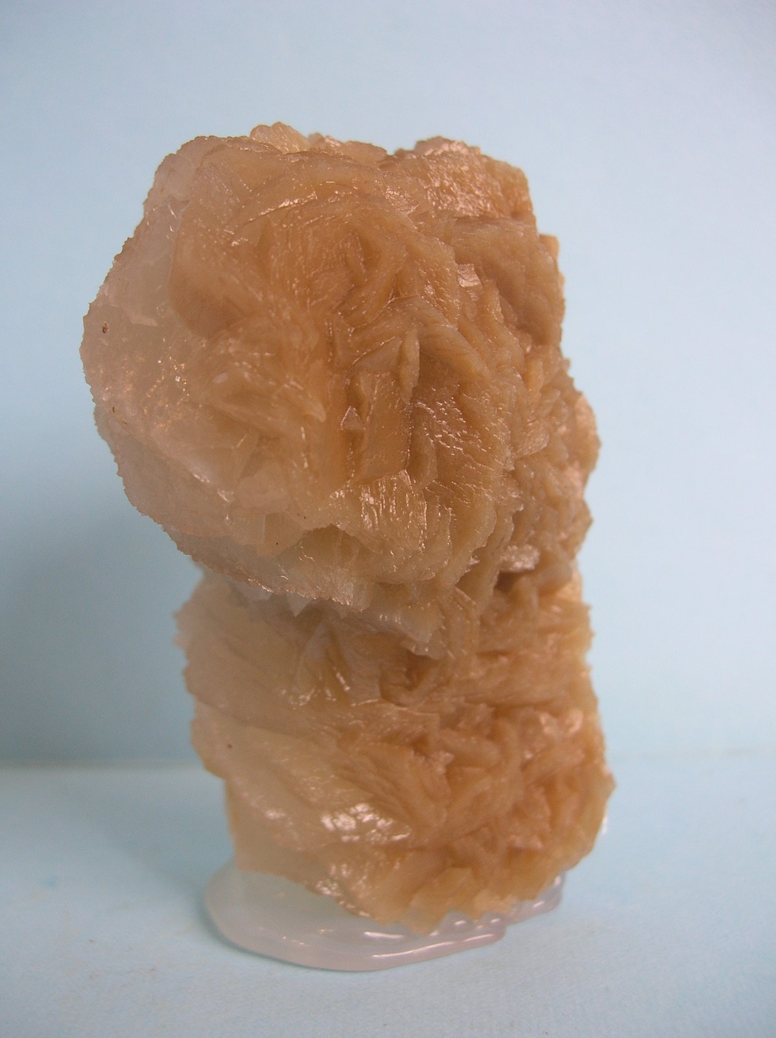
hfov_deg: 39.6
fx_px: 1078
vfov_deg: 51.4
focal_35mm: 36
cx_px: 388
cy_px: 519
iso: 50
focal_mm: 6
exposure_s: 1/40.8
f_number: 2.7
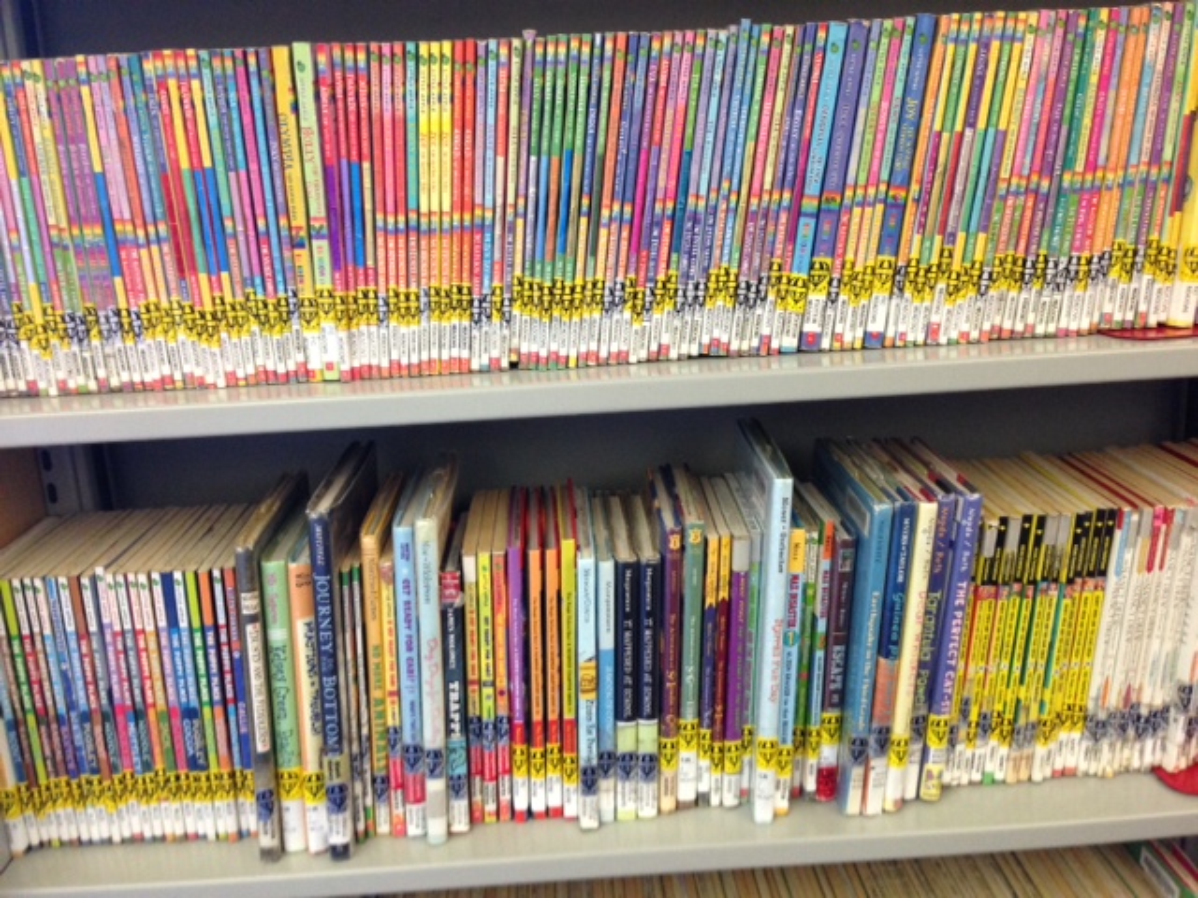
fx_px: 1142
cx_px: 599
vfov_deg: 42.9
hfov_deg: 55.4
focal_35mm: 33
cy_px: 449
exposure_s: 1/20
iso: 200
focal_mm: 4.12
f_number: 2.4
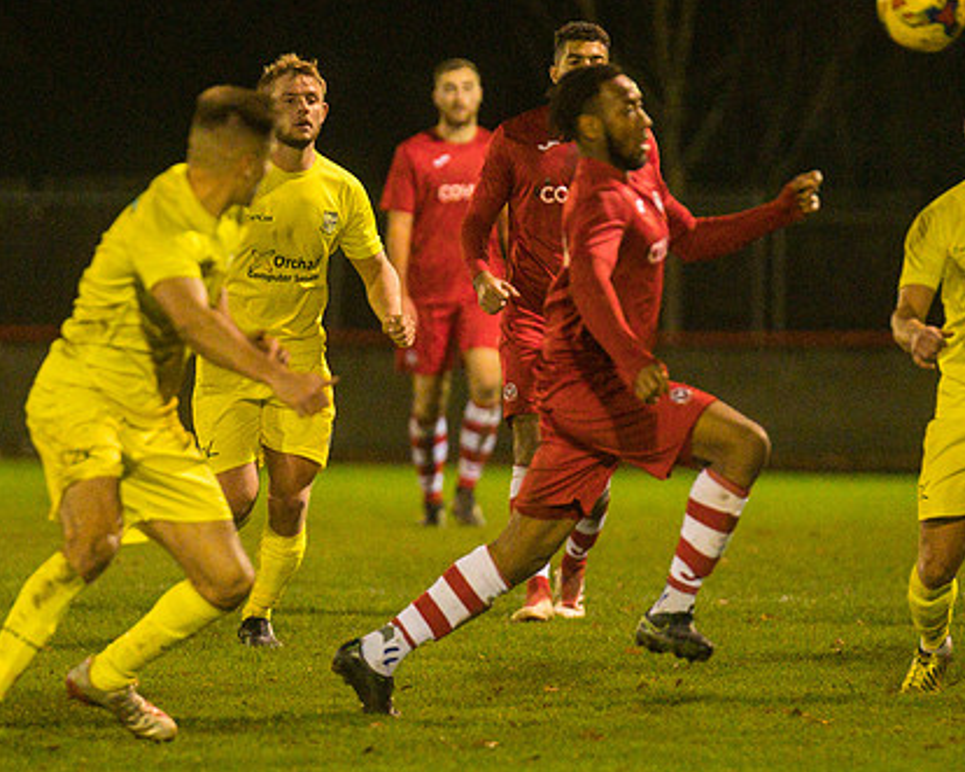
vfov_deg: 2.7
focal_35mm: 576
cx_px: 422
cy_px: 336
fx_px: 16447
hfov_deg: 3.4
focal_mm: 250
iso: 5000
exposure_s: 1/800
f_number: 2.8
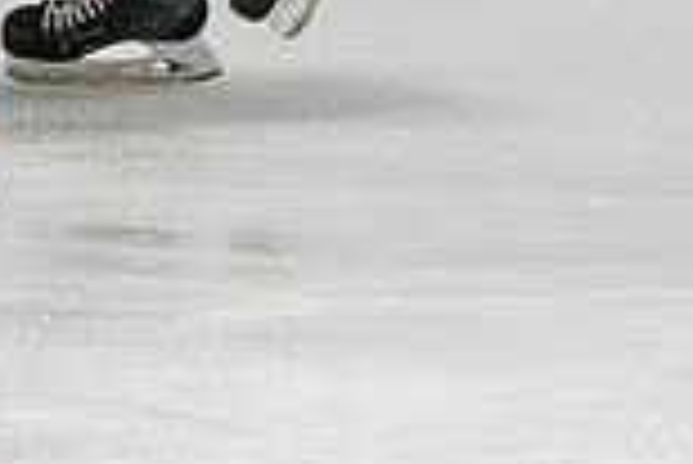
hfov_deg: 2.2
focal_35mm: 937
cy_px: -541
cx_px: -243
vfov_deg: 1.5
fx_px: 18054
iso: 2500
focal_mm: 105
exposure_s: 1/800
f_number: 3.5
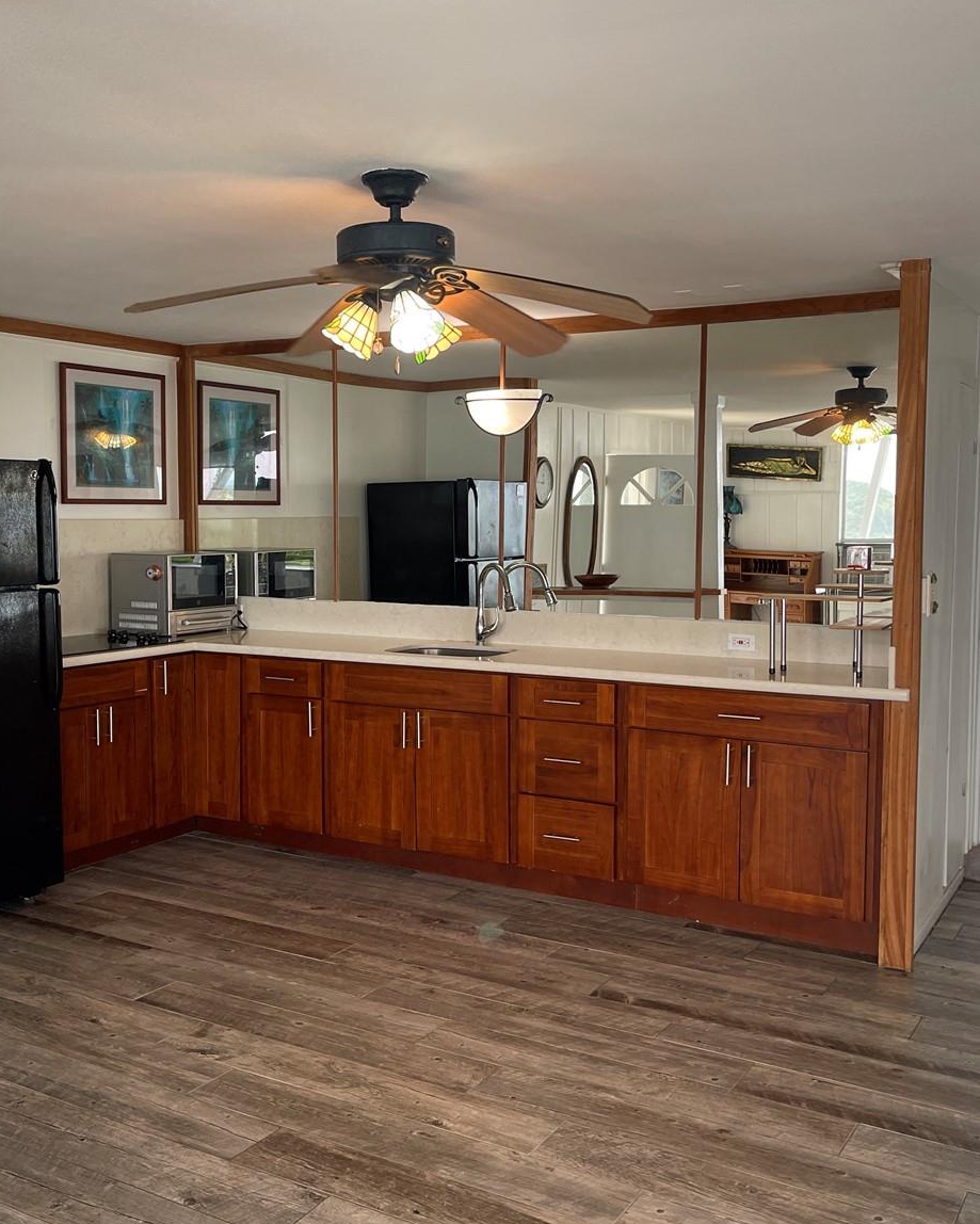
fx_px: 1232
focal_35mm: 34
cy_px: 614
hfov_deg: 43.3
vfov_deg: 52.8
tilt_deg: -5.3
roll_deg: +0.0
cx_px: 437
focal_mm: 5.1
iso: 100
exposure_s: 1/120
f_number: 1.6
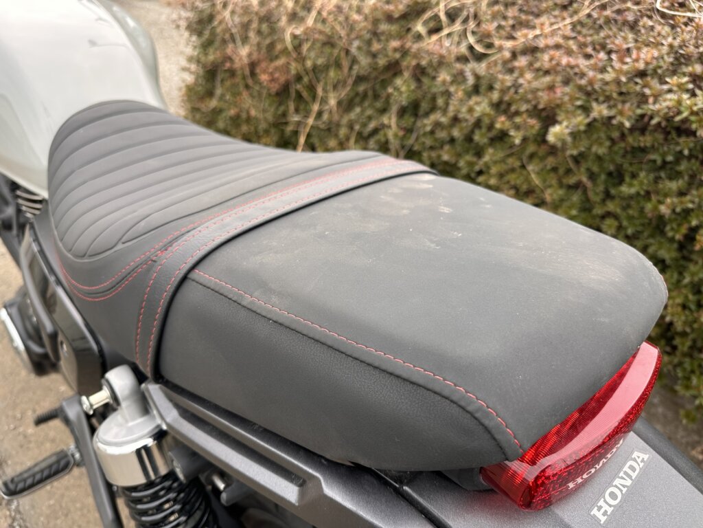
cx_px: 352
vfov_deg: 56.8
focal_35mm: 24
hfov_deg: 71.6
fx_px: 487
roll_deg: -0.8
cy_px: 264
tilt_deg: -32.8
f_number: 1.78
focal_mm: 6.86
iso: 80
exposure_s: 1/734
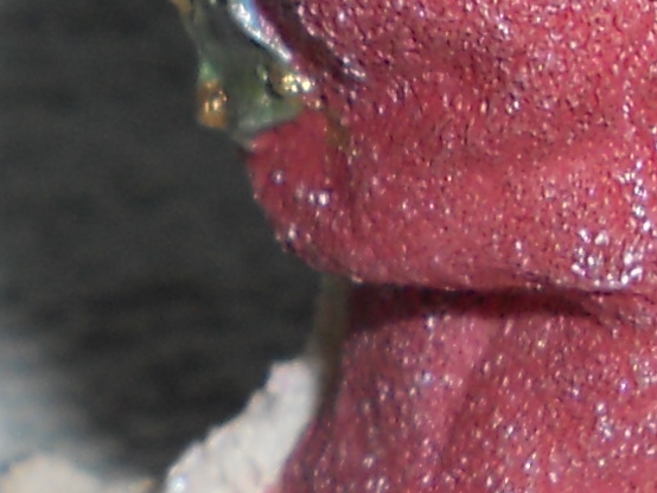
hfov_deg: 8.4
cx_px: -353
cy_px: 24
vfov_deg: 6.4
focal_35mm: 231
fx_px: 4386
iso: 80
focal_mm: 5.8
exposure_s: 1/25
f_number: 8.8
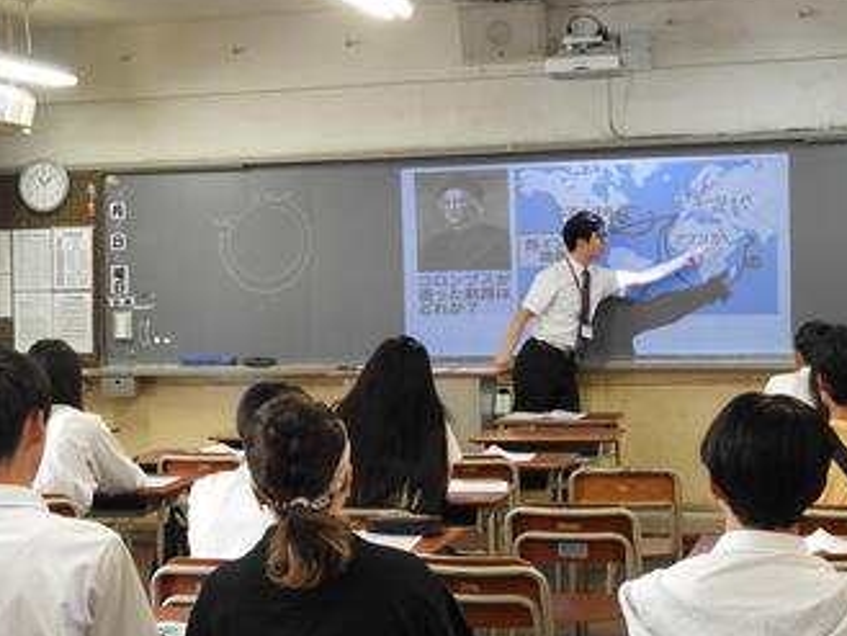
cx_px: 363
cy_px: 368
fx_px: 1787
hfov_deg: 26.6
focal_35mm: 73
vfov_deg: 20.2
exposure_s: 1/30
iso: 400
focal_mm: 10.7
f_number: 4.2
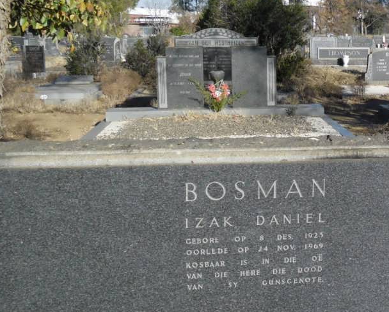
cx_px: 347
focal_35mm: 52
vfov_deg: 29.1
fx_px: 599
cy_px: 126
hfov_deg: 34.1
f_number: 3.5
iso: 80
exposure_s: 1/899
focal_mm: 4.9
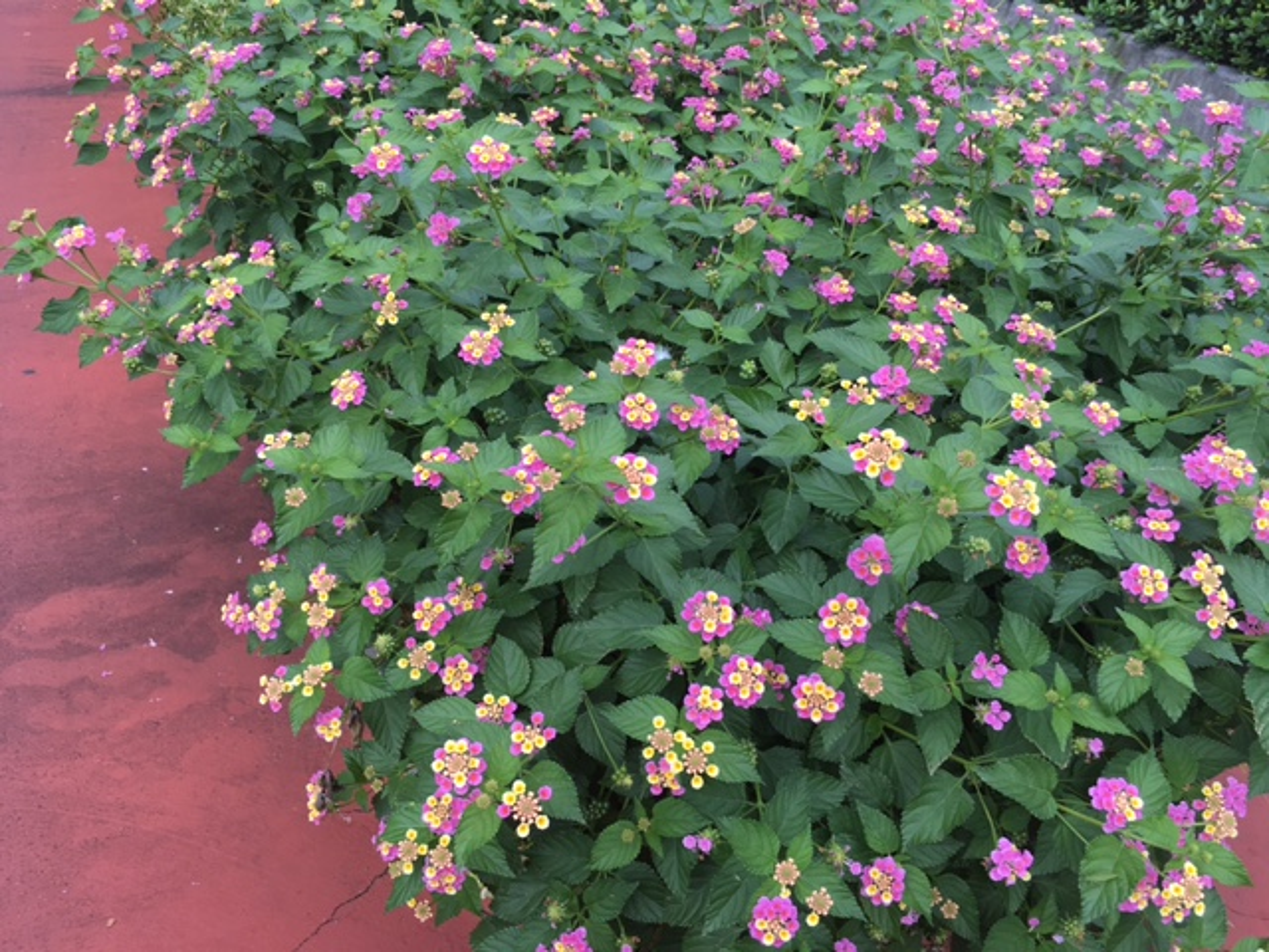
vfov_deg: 48.2
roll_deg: -11.5
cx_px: 634
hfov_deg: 61.7
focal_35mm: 29
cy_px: 476
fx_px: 1063
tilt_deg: -32.7
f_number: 2.2
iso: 25
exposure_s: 1/301
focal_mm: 4.15
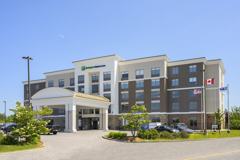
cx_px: 120
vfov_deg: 40.0
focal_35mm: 33
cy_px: 80
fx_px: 220
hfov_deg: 57.2
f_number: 8
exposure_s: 1/200
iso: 100
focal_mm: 33
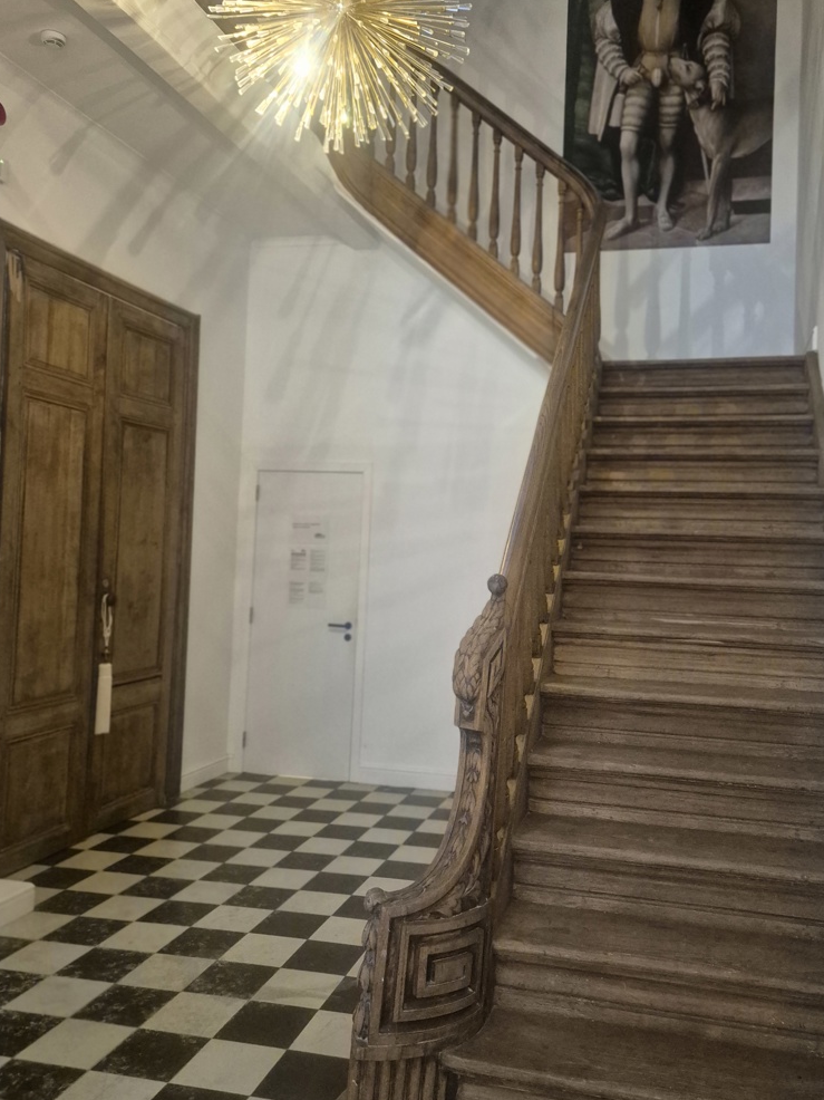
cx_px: 496
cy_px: 495
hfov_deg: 49.4
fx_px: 889
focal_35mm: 28
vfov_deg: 63.3
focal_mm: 5.4
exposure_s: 1/100
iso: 2000
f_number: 1.8
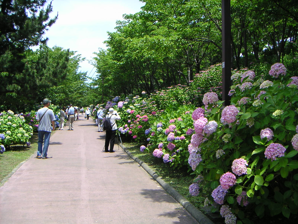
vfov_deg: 37.7
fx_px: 327
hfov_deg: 49.0
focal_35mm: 38
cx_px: 149
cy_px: 112
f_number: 2.8
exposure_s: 1/750
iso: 64
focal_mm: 5
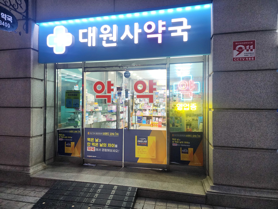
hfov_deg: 73.9
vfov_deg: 58.9
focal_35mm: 23
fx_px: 185
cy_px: 104
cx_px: 139
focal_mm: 6.4
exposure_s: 1/120
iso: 250
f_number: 1.8
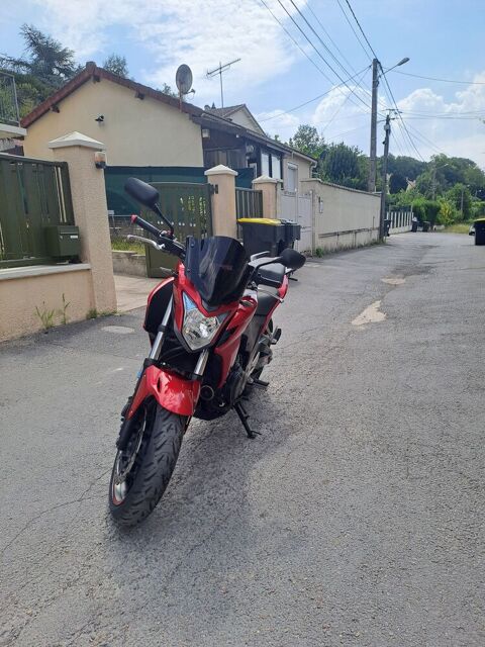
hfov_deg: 54.9
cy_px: 324
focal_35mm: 25
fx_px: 467
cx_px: 242
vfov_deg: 69.4
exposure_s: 1/1548
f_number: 1.8
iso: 32
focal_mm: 4.65
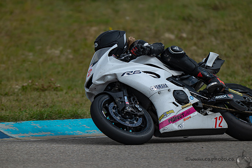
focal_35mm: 600
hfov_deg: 3.4
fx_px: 4201
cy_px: 84
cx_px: 126
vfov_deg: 2.3
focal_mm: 600
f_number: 6.3
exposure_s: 1/1250
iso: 160
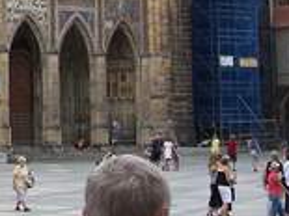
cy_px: -127
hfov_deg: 12.3
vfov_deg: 9.4
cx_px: -136
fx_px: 1276
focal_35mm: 153
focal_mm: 7.8
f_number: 2.8
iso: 64
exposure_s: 1/320
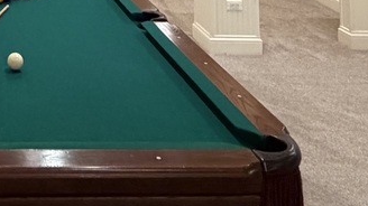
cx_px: -3
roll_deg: -1.2
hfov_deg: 29.3
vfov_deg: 13.9
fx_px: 653
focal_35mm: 67
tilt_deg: +6.7
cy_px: -253
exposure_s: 1/60
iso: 400
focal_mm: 2.22
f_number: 2.2
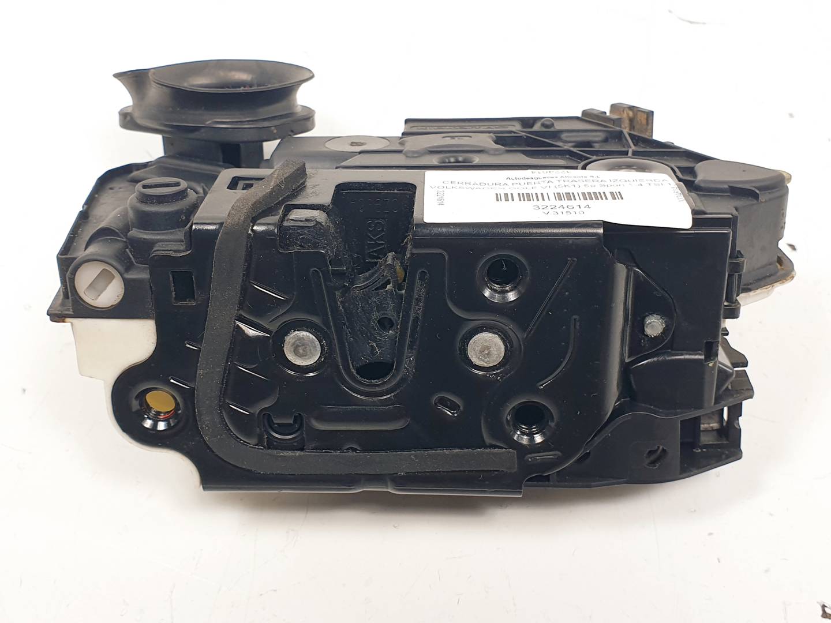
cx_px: 416
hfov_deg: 67.3
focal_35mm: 26
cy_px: 312
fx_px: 624
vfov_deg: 53.1
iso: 50
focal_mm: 4.3
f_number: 2.4
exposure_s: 1/182
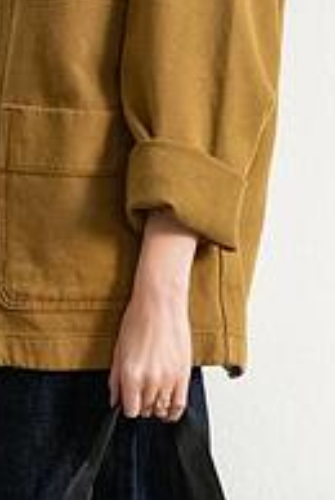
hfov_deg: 3.1
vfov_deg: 4.6
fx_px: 6203
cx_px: 175
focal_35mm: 446
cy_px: 223
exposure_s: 1/200
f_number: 4.5
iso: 3200
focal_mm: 100
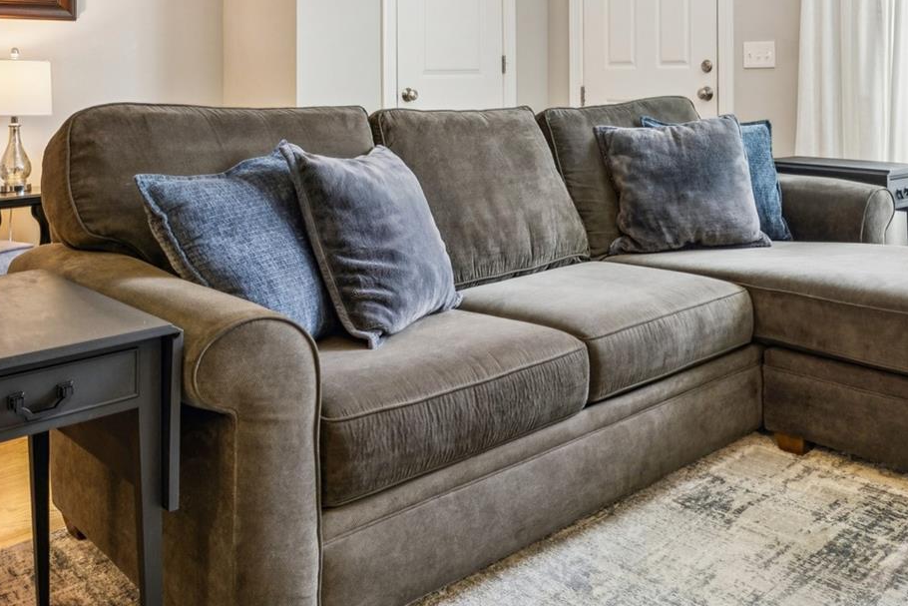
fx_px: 936
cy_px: 73
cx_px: 583
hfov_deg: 51.0
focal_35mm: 37
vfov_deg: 34.1
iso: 200
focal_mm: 16.5
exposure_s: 1/2.5
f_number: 14
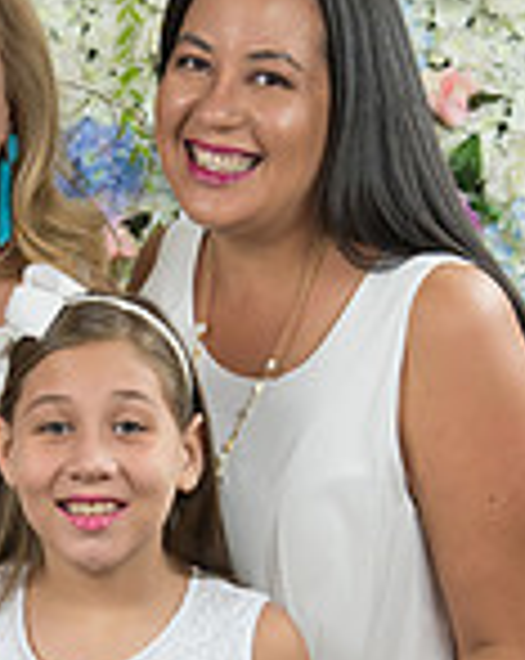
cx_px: 103
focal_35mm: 167
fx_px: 3254
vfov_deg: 11.5
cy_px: 534
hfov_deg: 9.2
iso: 1250
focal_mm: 58
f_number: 5
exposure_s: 1/125
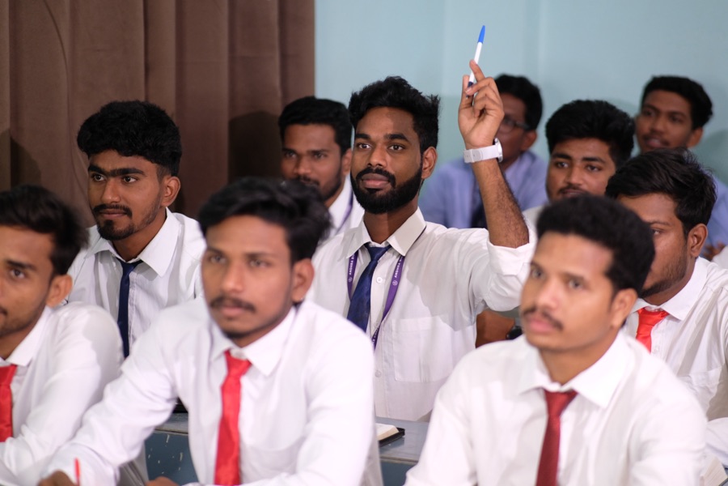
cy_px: 243
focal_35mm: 128
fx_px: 2588
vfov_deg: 10.7
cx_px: 364
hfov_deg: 16.0
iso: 1000
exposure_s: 1/100
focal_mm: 85
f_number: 1.8
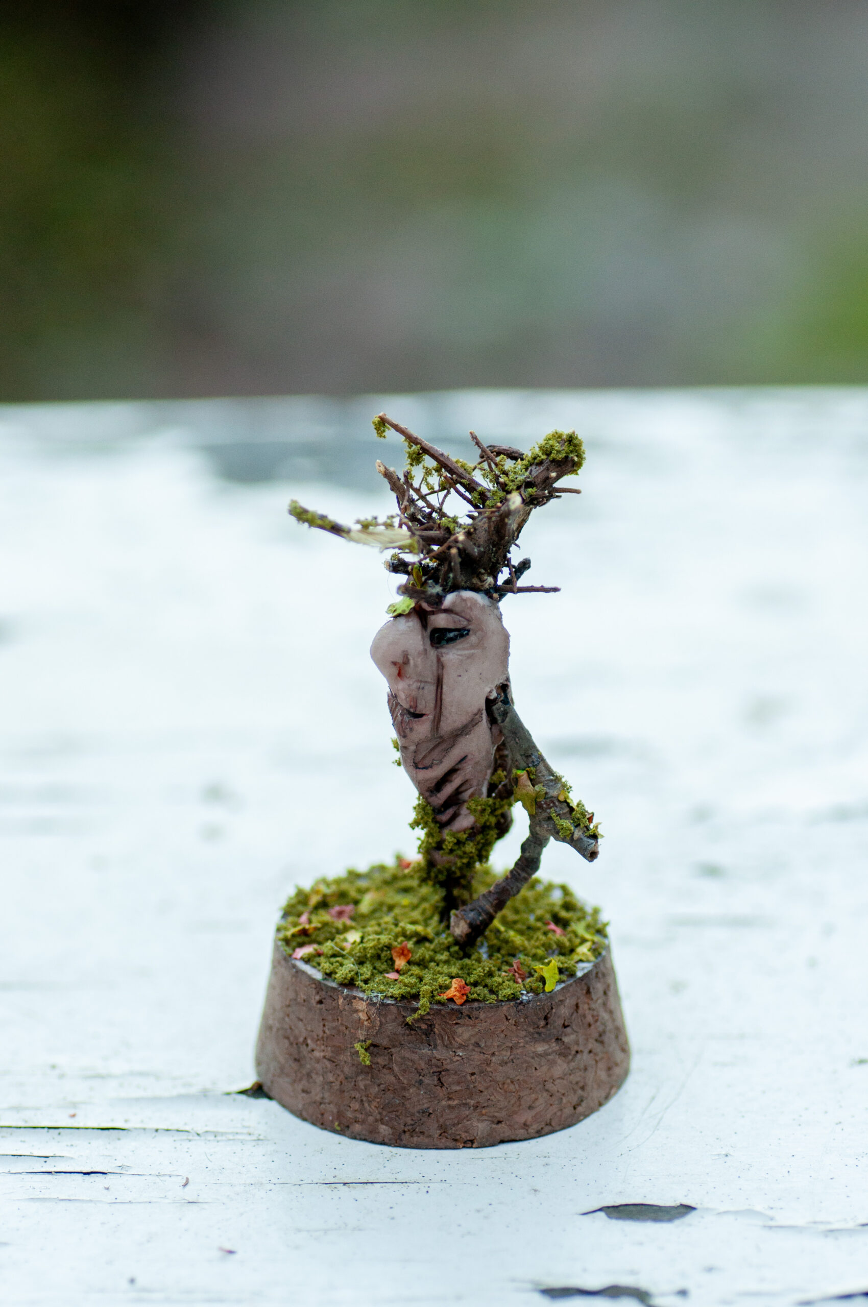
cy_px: 654
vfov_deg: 15.2
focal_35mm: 135
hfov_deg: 10.1
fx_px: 4895
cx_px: 434
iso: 640
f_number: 5
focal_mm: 90
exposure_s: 1/250
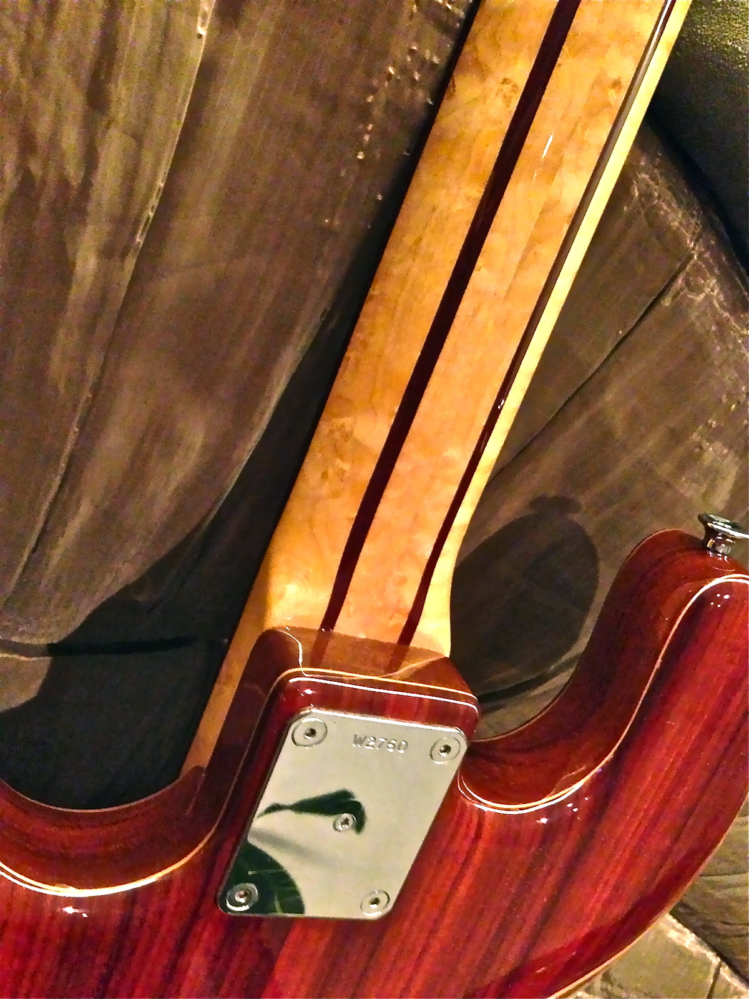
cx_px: 374
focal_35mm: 33
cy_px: 500
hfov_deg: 42.9
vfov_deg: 55.4
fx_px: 952
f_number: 2.4
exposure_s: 1/15
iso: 800
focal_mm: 4.13
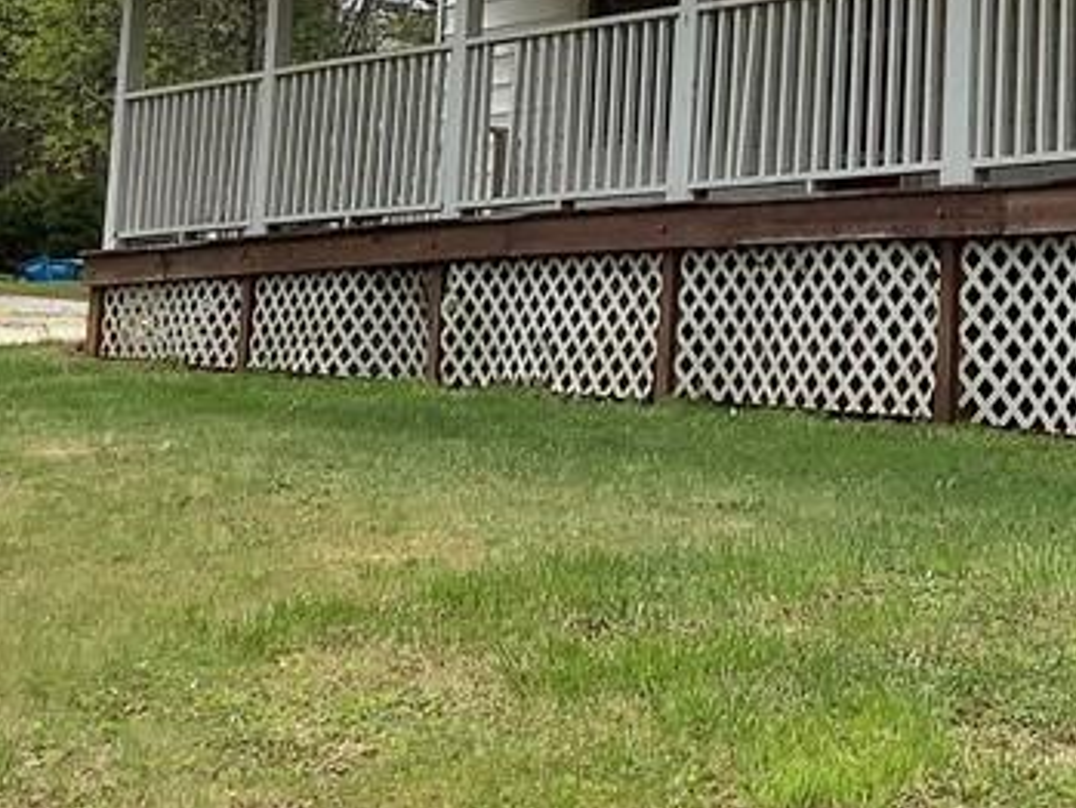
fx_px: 2830
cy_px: -71
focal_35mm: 91
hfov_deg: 20.4
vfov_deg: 15.8
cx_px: 1230
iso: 25
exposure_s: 1/1404
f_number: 2.4
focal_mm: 3.3
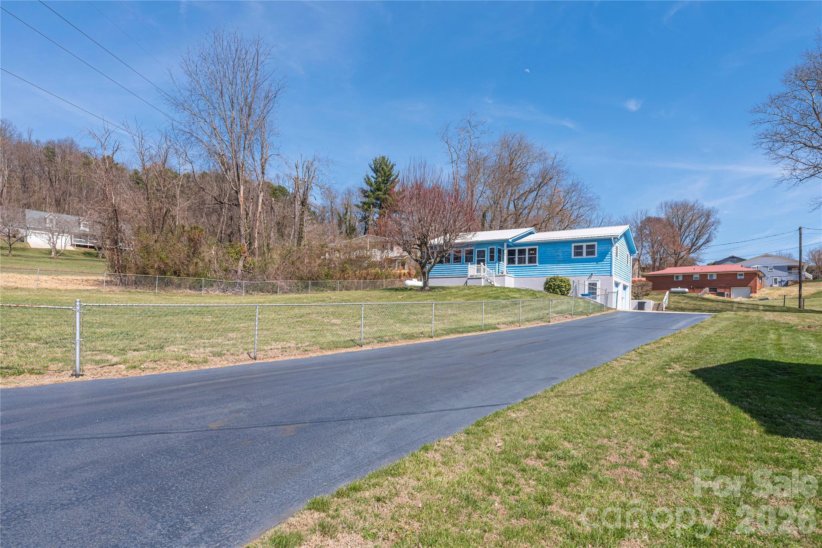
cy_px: 274
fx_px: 457
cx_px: 411
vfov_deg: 61.9
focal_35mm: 20
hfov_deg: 84.0
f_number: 7.1
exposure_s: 1/3200
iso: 320
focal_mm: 20
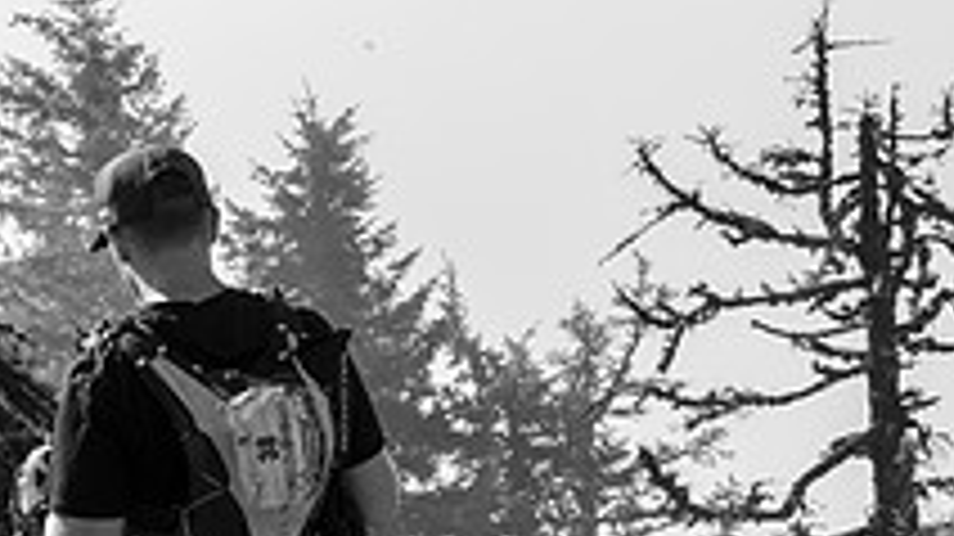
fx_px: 3717
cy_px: 171
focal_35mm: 147
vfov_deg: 8.2
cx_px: 663
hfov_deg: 14.6
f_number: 14
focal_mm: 44
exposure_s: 1/320
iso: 400
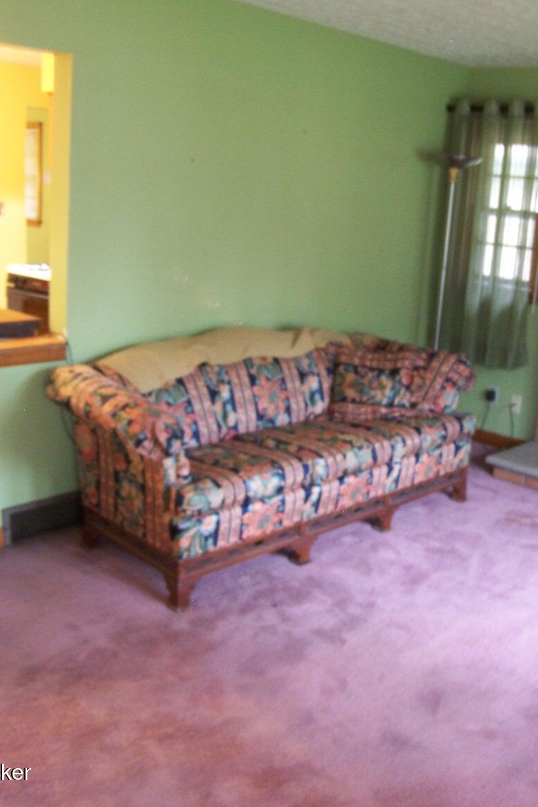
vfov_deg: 37.5
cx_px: 360
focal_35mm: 53
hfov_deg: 25.4
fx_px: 1187
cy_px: 402
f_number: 2.8
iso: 140
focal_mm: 6.3
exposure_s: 1/2
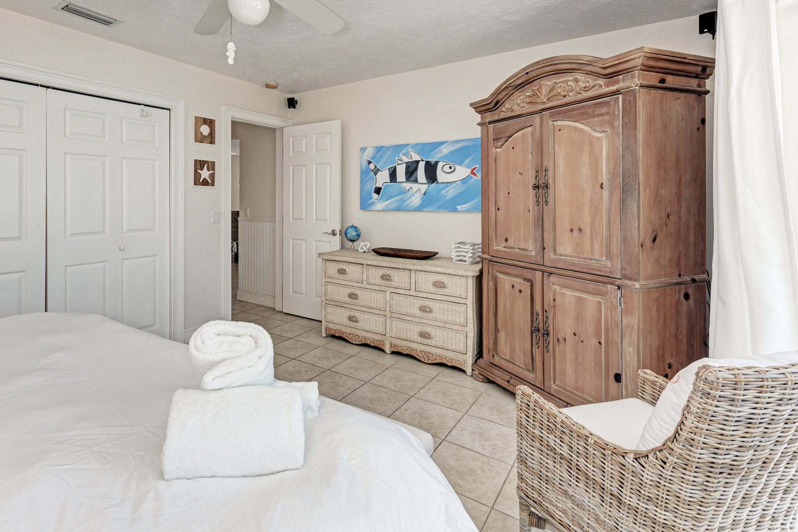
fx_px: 421
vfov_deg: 63.5
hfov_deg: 86.1
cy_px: 196
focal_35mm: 19
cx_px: 329
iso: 100
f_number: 7.1
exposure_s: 1/40
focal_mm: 14
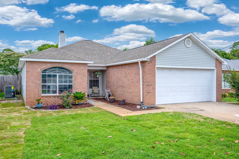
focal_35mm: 28
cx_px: 120
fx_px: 189
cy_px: 80
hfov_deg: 64.6
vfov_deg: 45.6
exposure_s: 1/100
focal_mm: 28.5
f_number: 9
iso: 100
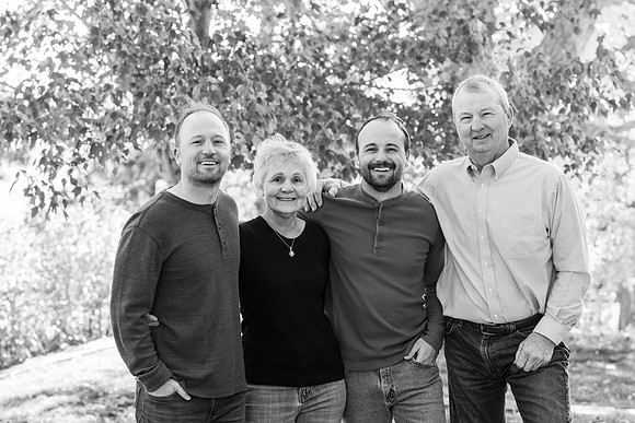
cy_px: 212
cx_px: 318
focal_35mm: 102
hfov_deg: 20.0
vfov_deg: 13.4
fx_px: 1800
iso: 1000
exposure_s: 1/250
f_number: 5.6
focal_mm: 102
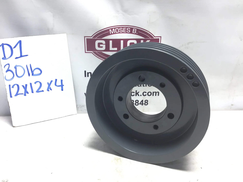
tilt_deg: -22.0
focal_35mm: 31
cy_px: 91
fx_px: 218
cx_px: 122
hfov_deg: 58.4
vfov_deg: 45.4
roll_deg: -2.0
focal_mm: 3.3
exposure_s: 1/60
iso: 32
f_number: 2.4
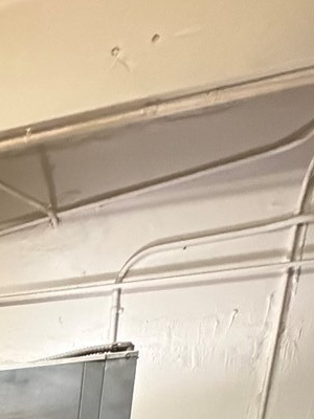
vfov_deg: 22.5
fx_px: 677
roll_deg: +0.0
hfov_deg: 19.2
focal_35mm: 56
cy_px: 730
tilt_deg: -11.8
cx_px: -262
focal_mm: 2.22
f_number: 2.2
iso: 1000
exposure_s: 1/60
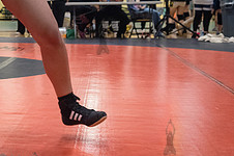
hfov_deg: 21.4
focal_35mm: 90
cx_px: -31
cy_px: -14
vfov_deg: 14.8
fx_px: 584
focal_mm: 35
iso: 5000
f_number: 3.2
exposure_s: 1/400
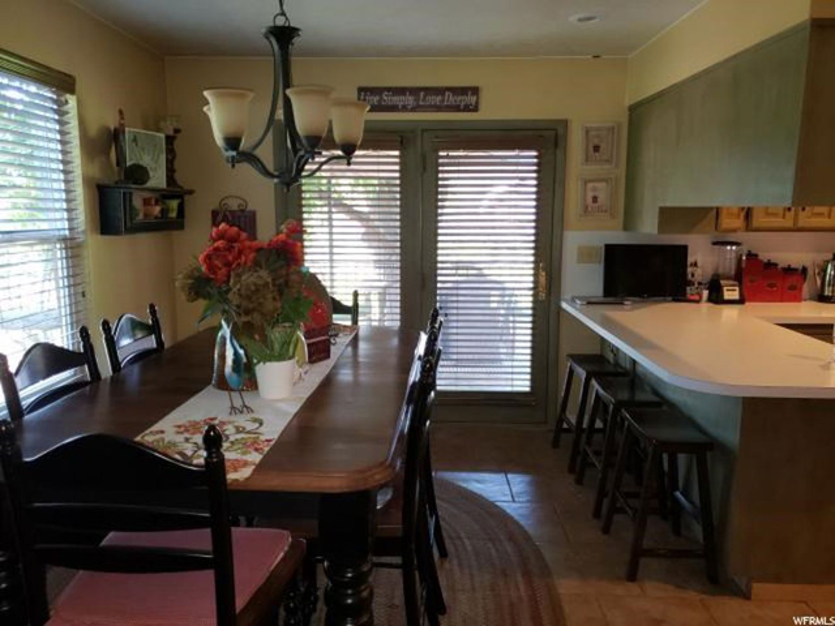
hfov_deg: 67.3
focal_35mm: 26
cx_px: 418
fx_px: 627
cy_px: 313
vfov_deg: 53.1
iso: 100
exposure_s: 1/30
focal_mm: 4.3
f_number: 1.5
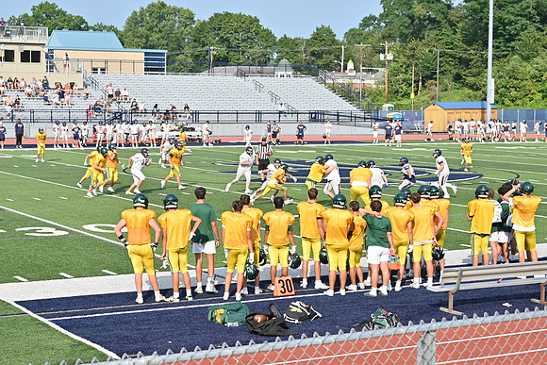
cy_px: 182
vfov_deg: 18.9
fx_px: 1094
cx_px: 274
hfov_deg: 28.1
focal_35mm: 72
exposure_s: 1/800
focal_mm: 48
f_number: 4.2
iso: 100
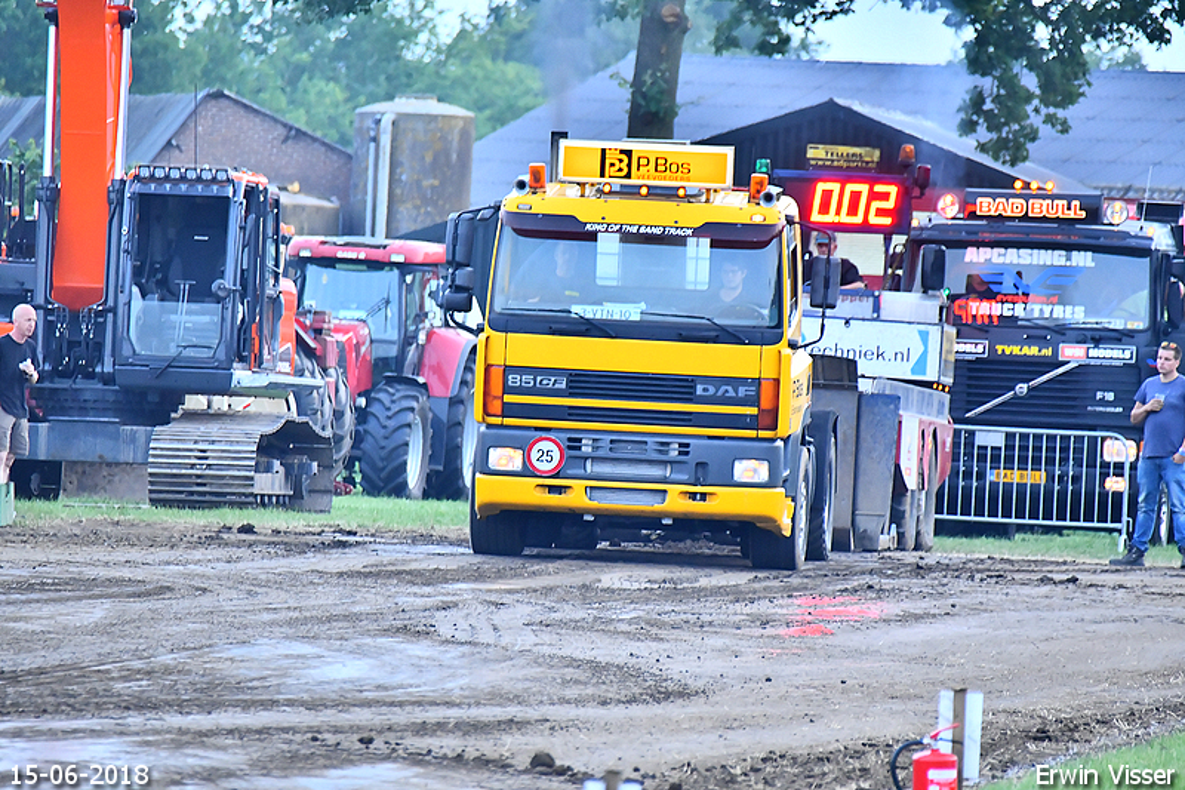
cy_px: 395
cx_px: 592
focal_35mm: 450
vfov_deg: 3.1
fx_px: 14808
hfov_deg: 4.6
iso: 1600
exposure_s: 1/100
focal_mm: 300
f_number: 5.6
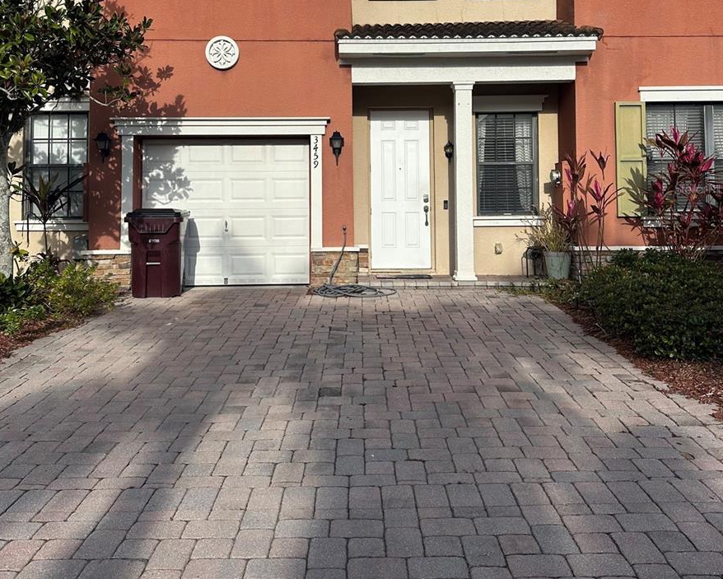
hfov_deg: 55.6
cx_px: 362
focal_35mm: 32
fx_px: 685
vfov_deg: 45.1
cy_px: 189
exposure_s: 1/5848
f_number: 1.78
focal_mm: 6.86
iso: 80
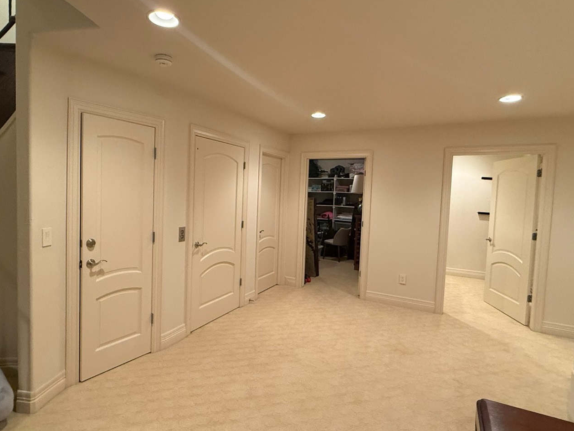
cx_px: 270
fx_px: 332
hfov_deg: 81.7
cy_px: 211
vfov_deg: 66.0
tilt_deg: -3.1
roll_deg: -2.3
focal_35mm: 20
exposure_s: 1/60
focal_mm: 2.22
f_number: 2.2
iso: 500
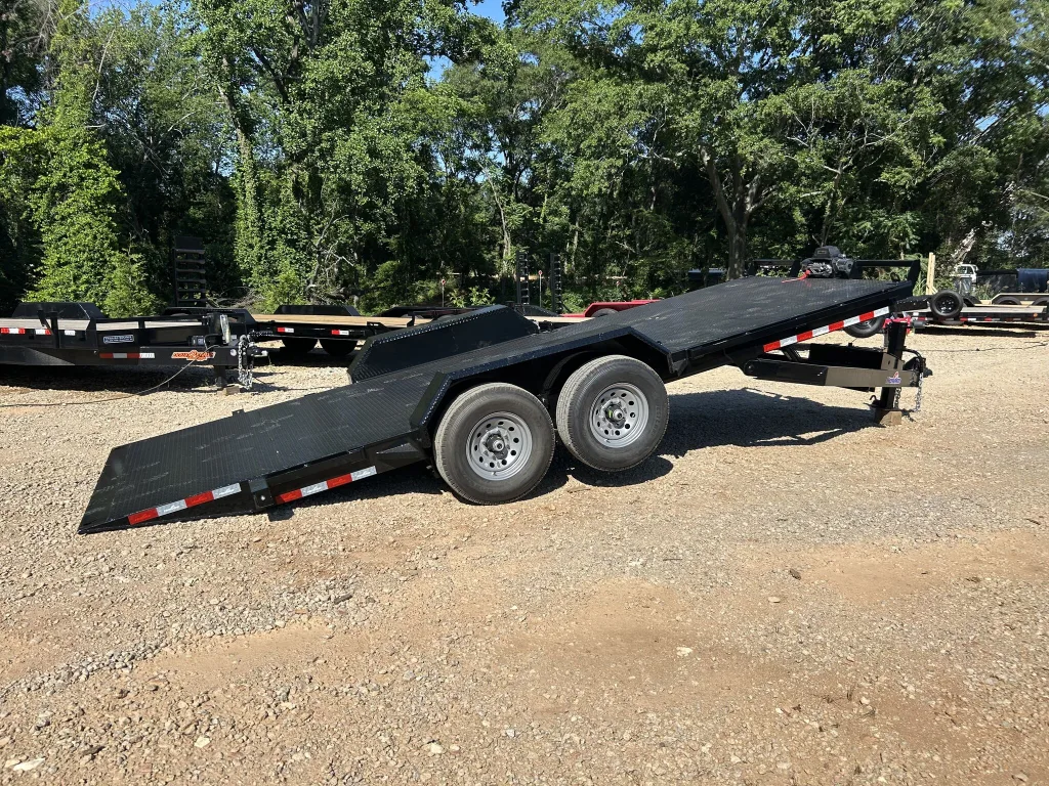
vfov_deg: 53.1
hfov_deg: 67.3
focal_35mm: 26
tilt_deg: -10.1
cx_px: 524
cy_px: 393
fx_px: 788
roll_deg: -1.7
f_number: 1.5
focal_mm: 5.7
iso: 50
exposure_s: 1/4115
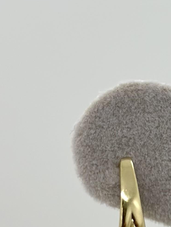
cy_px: 240
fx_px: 1290
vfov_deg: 10.0
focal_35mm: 196
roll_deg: +1.5
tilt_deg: -2.2
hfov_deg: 7.4
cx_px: 306
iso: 80
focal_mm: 6.86
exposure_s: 1/292
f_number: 1.78
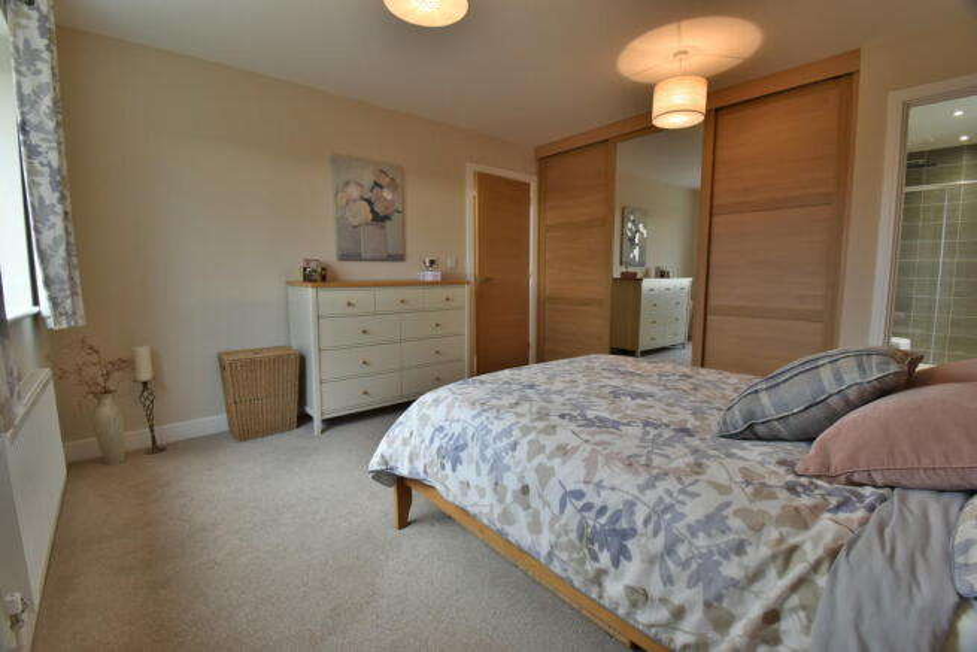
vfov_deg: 77.4
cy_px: 326
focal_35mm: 15
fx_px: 407
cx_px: 488
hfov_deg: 100.4
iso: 400
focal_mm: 10
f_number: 8
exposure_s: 1/3
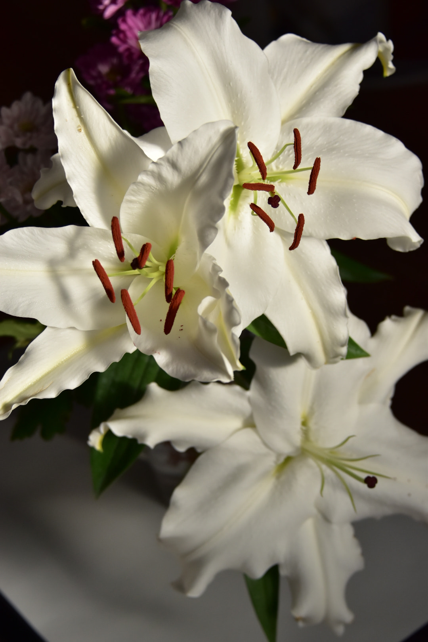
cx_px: 214
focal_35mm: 123
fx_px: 2193
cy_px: 321
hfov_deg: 11.1
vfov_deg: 16.7
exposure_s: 1/3200
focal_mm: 82
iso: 640
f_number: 5
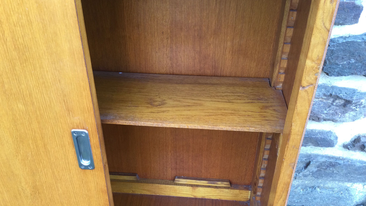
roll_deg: -2.6
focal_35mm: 34
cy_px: 132
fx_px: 330
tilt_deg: -34.9
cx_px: 183
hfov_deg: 58.0
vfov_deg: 34.4
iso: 25
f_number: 2.4
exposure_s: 1/33
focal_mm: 3.3
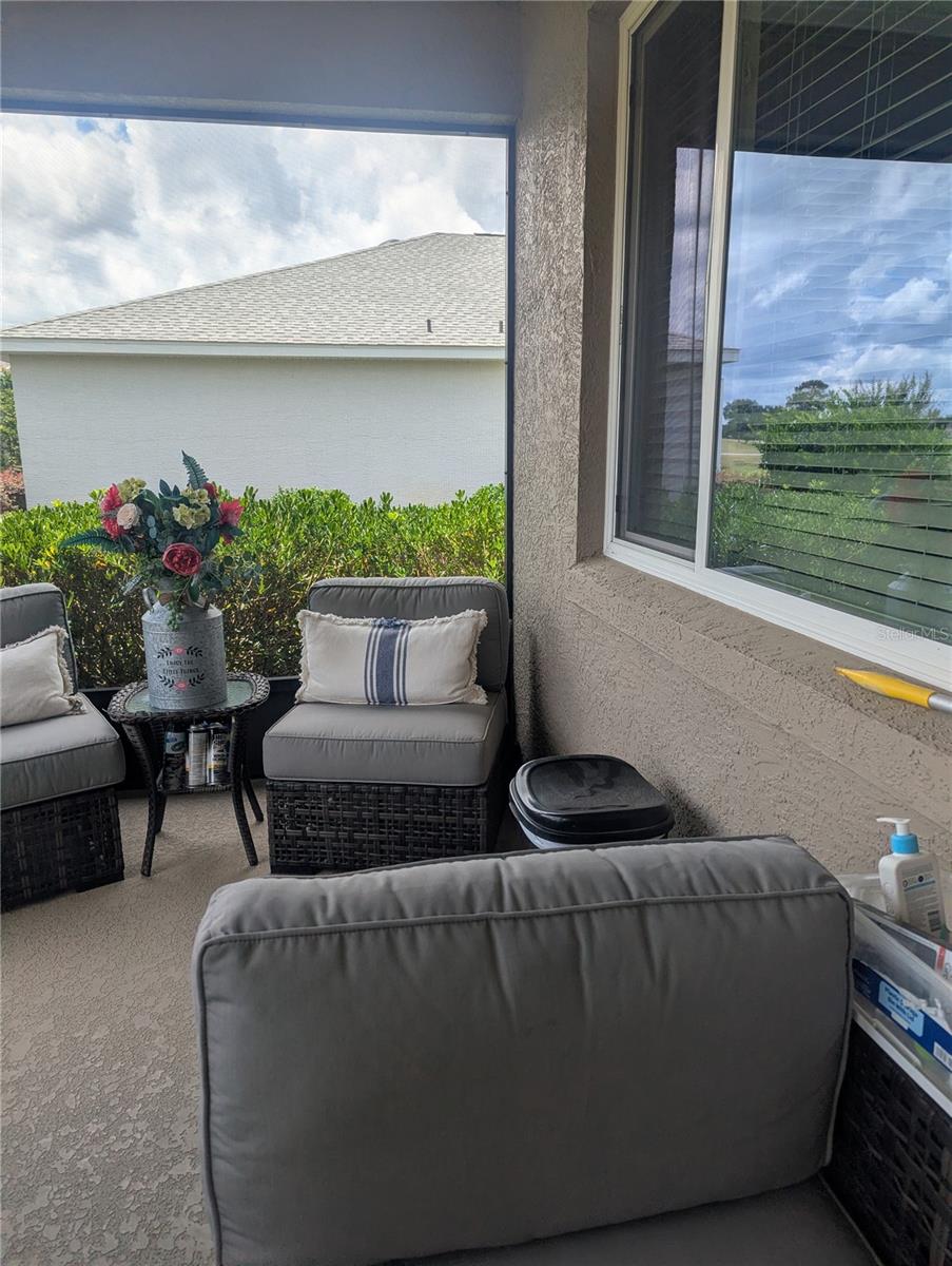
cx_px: 476
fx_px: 878
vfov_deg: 71.5
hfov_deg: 56.9
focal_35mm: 24
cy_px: 633
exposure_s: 1/1332
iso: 48
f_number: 1.85
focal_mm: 6.81
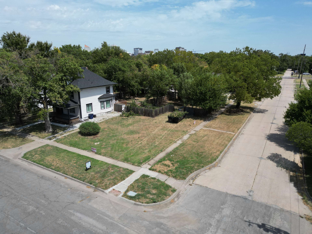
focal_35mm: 24
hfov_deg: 71.6
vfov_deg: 56.8
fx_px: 216
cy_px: 117
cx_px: 156
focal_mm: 6.72
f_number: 1.7
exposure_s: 1/3000
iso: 100
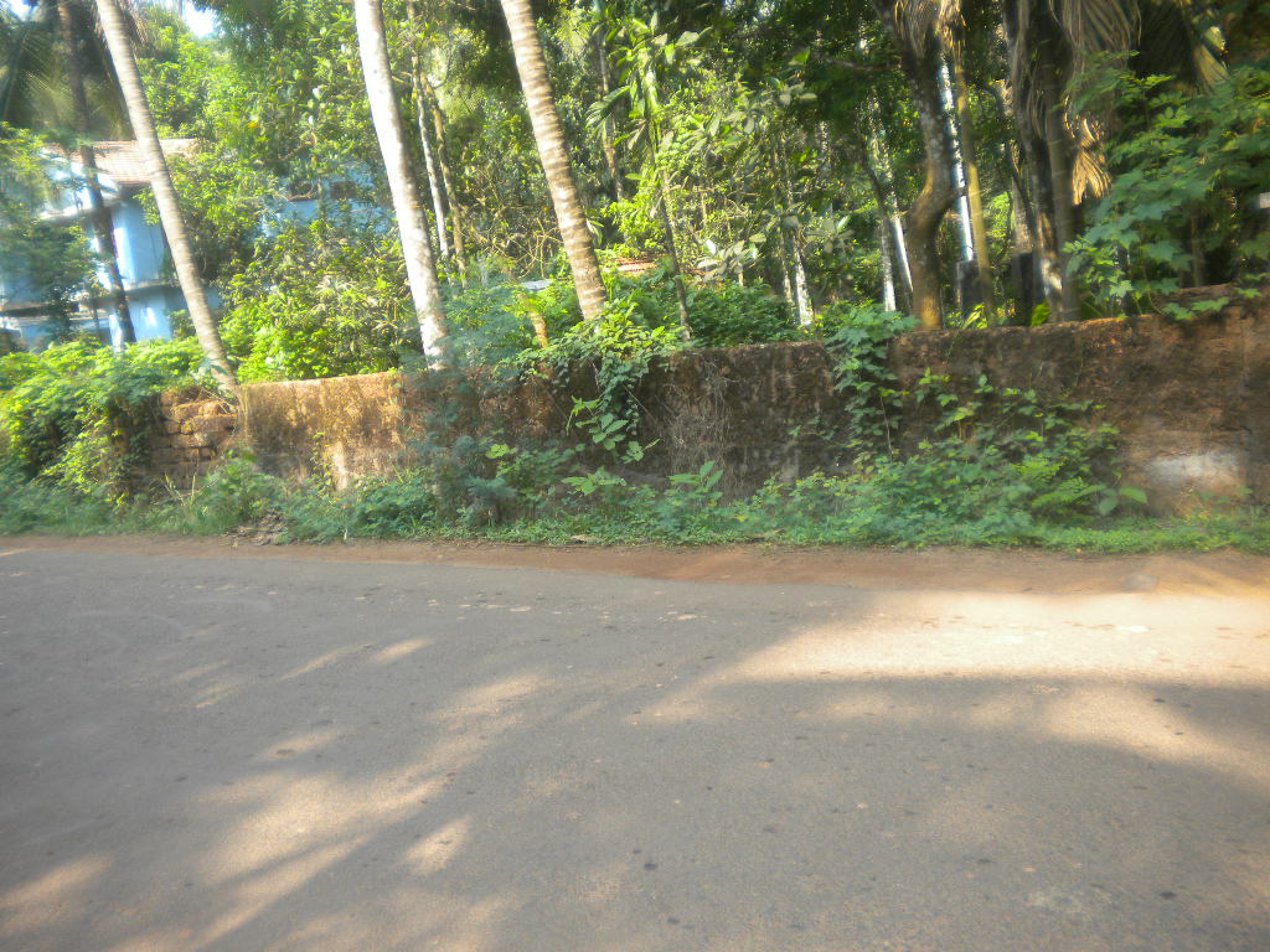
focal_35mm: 35
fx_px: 1284
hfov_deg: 52.6
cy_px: 476
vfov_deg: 40.7
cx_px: 635
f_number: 3.1
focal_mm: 6.3
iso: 113
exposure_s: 1/207
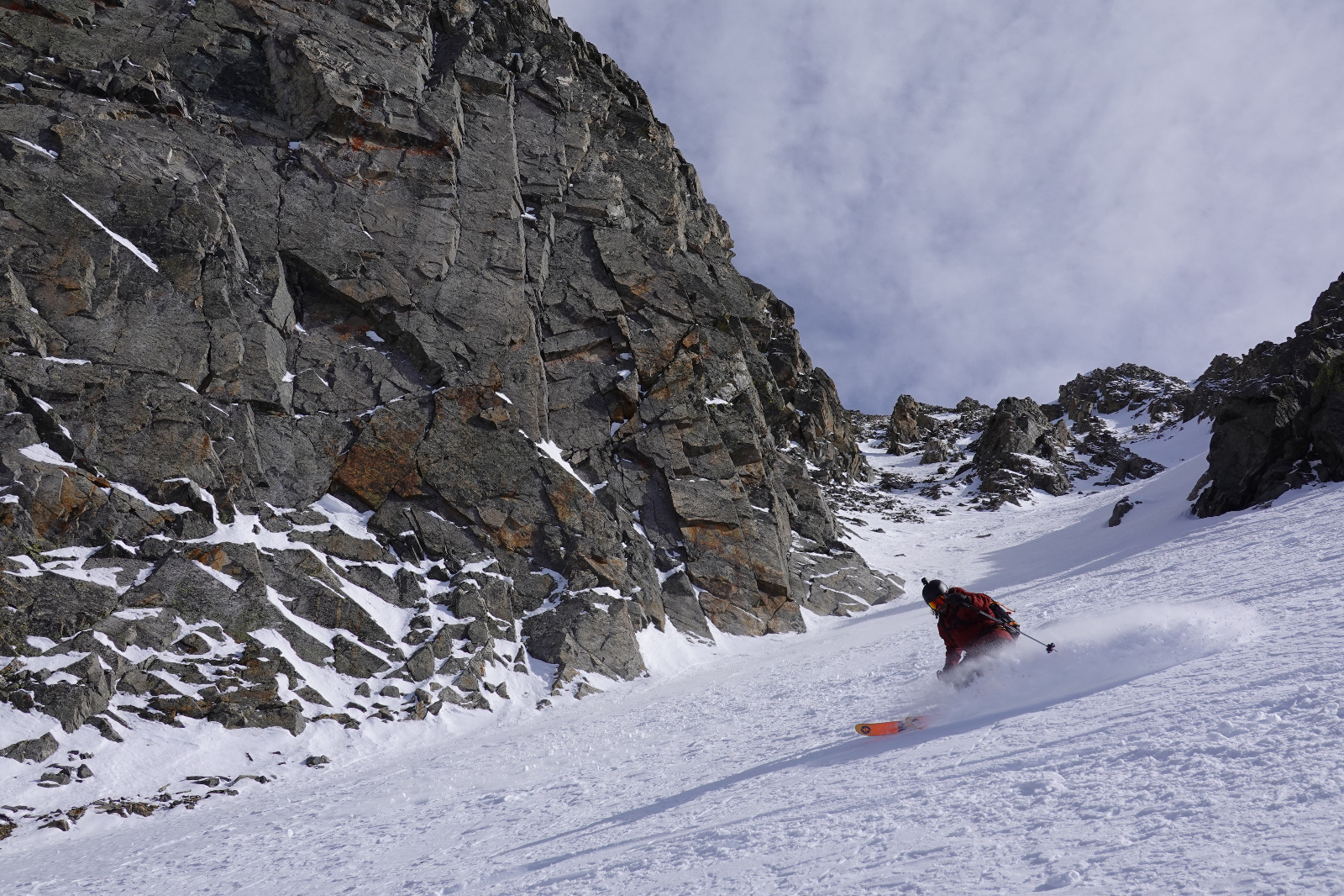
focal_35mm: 43
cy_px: 448
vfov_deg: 31.2
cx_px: 672
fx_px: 1605
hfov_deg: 45.4
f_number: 5.6
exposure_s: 1/1000
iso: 100
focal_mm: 15.9
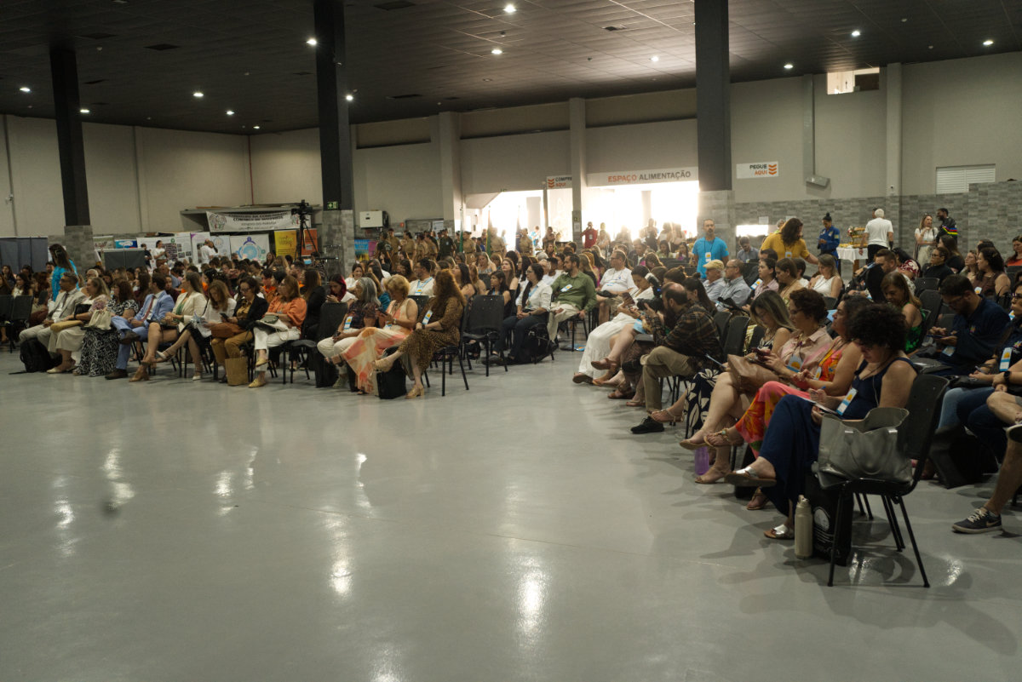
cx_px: 511
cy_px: 341
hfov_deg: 54.4
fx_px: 994
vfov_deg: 37.9
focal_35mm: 35
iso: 5000
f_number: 4
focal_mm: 35
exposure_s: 1/100
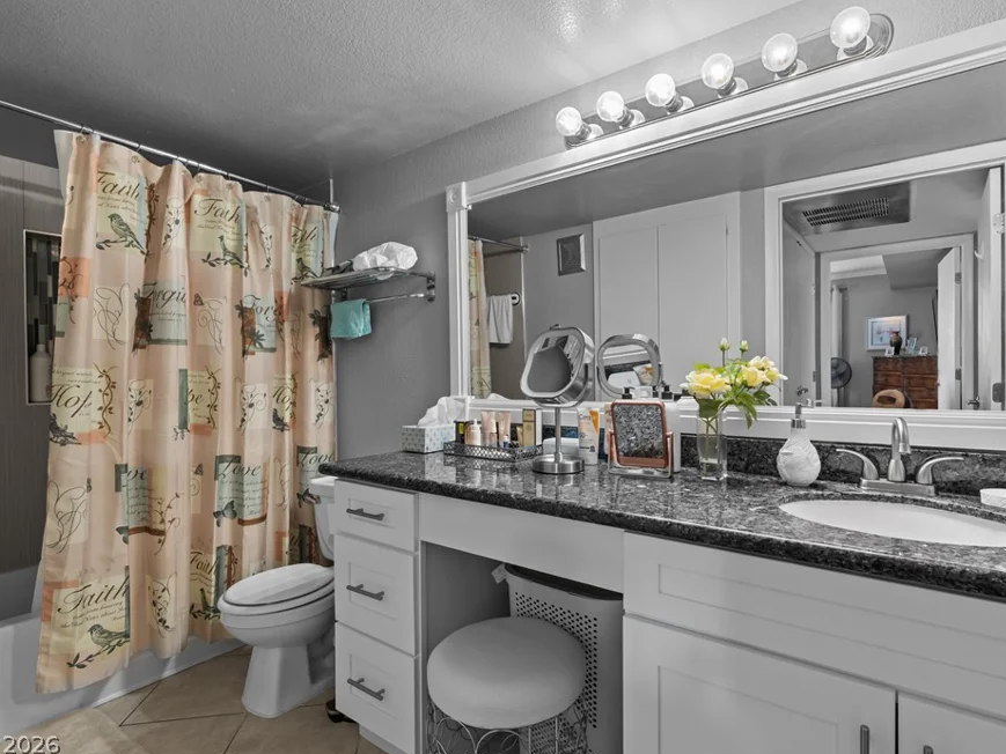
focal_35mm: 17
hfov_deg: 90.9
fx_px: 494
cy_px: 367
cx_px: 537
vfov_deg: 74.7
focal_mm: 10
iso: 400
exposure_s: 1/3
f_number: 8
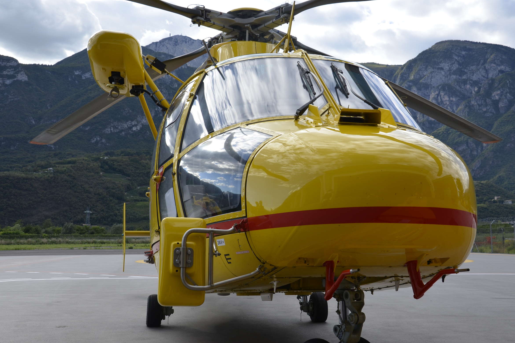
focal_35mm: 40
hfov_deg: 48.5
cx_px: 261
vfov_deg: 33.4
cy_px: 169
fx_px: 572
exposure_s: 1/250
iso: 200
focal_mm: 26
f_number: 8
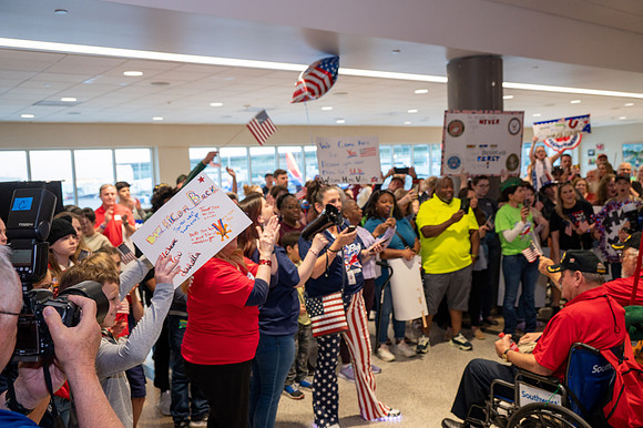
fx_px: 598
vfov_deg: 39.4
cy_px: 214
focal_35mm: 34
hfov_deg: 56.5
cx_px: 322
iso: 1100
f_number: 4.8
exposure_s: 1/60
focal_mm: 33.5
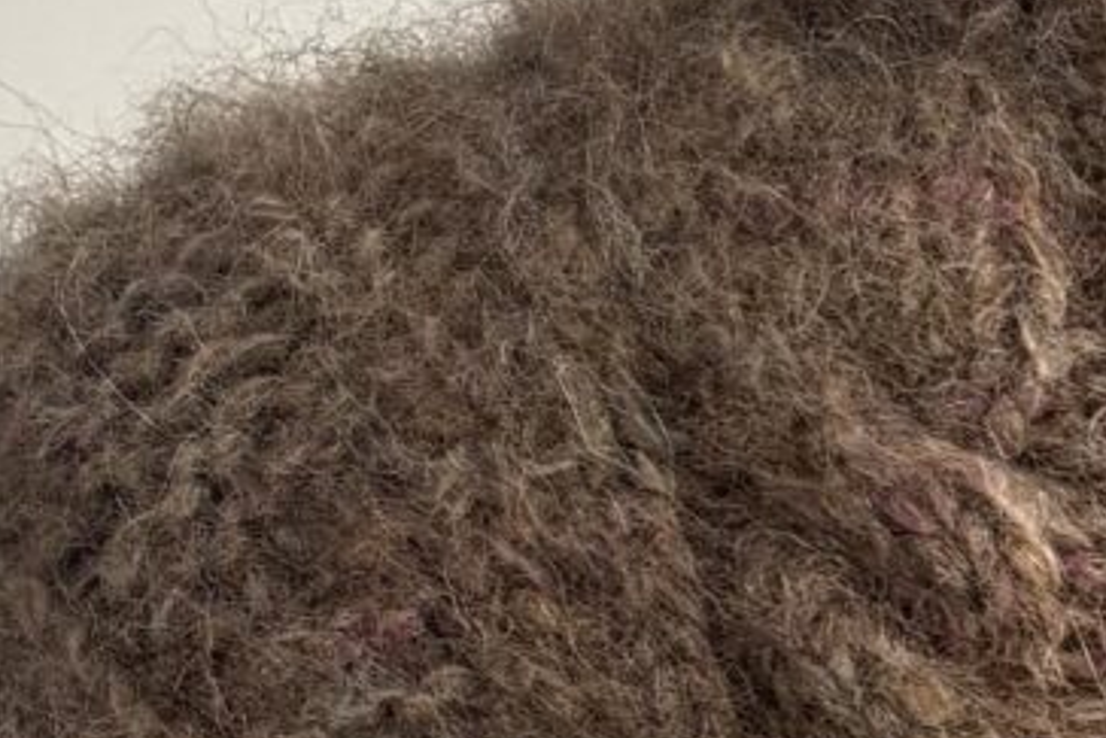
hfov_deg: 10.5
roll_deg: -0.2
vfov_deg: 7.2
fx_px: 5839
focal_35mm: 190
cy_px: 832
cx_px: 1647
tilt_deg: -4.7
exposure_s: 1/121
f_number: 1.6
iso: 100
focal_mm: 5.96
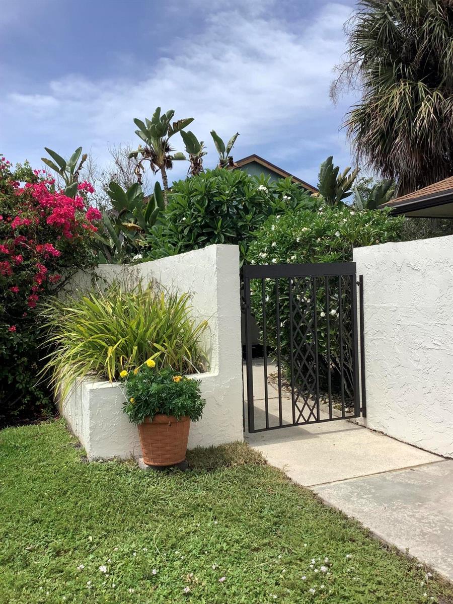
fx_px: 541
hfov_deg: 45.4
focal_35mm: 31
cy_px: 302
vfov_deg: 58.4
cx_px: 226
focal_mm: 3.3
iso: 25
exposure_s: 1/1988
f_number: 2.4
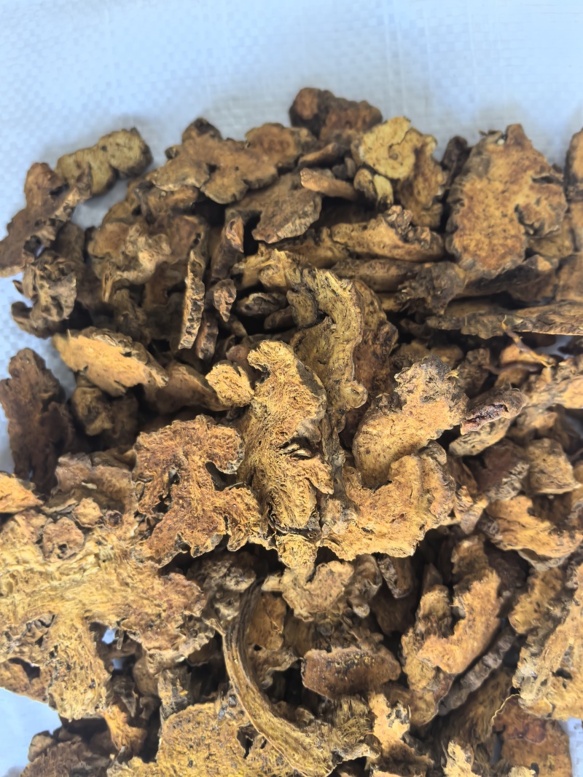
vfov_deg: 65.3
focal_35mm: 27
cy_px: 388
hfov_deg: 51.3
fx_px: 606
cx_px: 292
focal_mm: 5.75
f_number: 2
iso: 125
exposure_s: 1/100
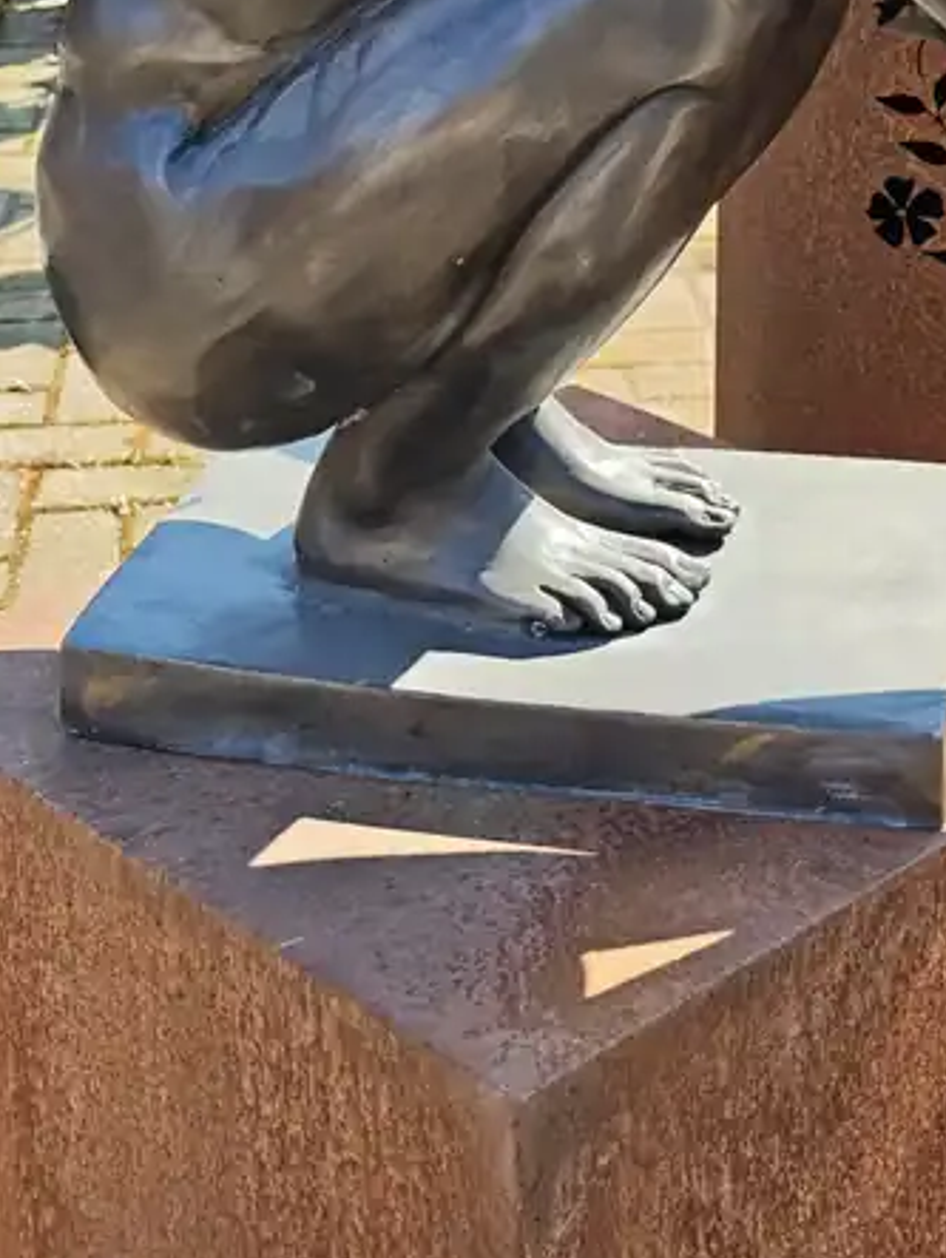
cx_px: 679
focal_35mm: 83
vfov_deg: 23.1
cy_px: 199
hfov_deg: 17.7
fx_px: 3020
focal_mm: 8.72
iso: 50
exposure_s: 1/741
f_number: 1.63
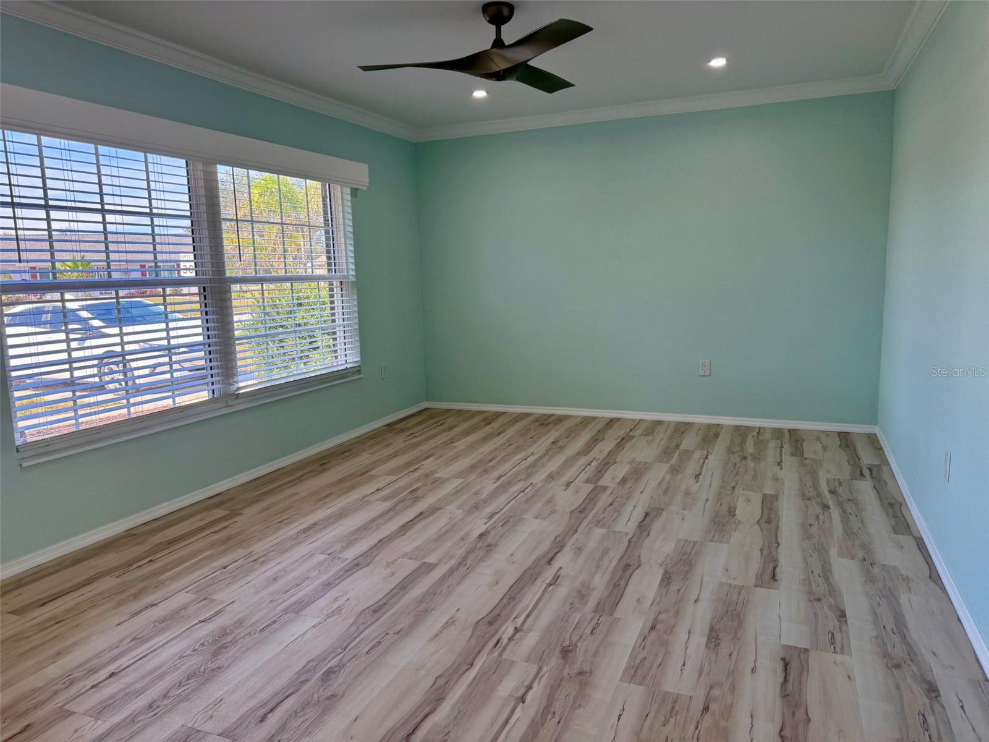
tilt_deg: -8.0
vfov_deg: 56.8
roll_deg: +1.0
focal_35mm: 24
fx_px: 686
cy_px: 371
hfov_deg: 71.6
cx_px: 494
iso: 100
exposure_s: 1/288
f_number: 1.78
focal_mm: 6.76
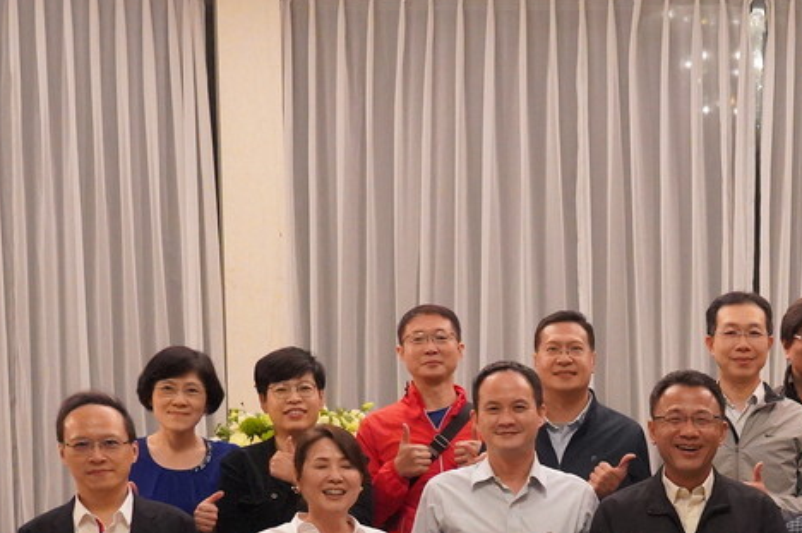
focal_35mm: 77
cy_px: 626
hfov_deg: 25.5
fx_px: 1714
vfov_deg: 17.0
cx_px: 728
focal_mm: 30
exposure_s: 1/125
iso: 12800
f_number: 4
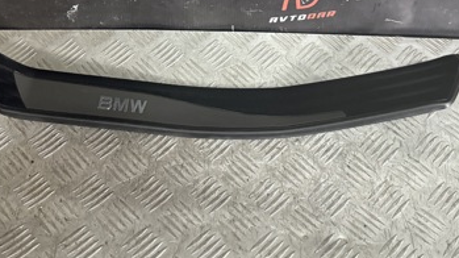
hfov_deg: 42.9
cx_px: 214
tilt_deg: -34.9
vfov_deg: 23.7
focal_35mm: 48
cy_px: -9
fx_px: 584
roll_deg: -3.2
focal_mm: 6.76
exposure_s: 1/56
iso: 800
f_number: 1.78
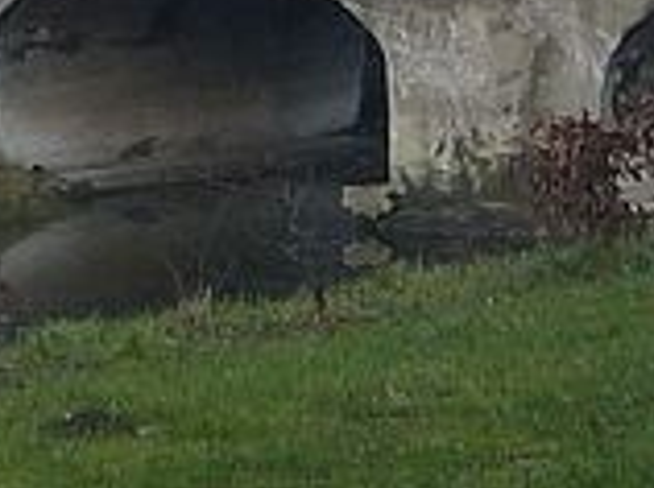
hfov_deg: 7.1
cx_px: 331
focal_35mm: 280
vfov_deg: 5.3
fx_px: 5282
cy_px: -132
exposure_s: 1/100
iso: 125
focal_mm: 7.9
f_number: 4
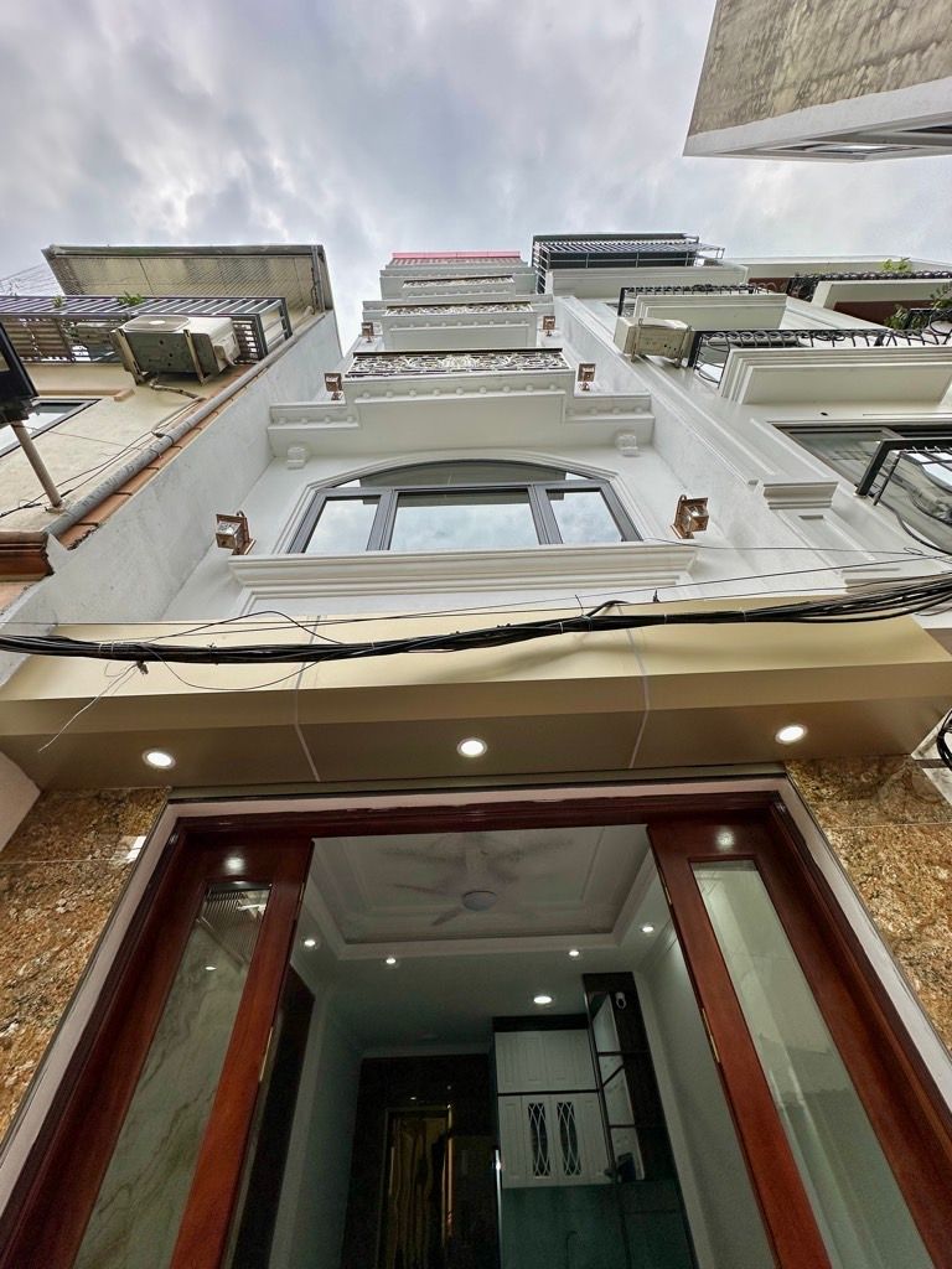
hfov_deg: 85.7
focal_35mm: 14
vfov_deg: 102.1
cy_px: 634
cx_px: 476
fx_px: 513
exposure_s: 1/1125
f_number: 2.2
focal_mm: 2.22
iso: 50
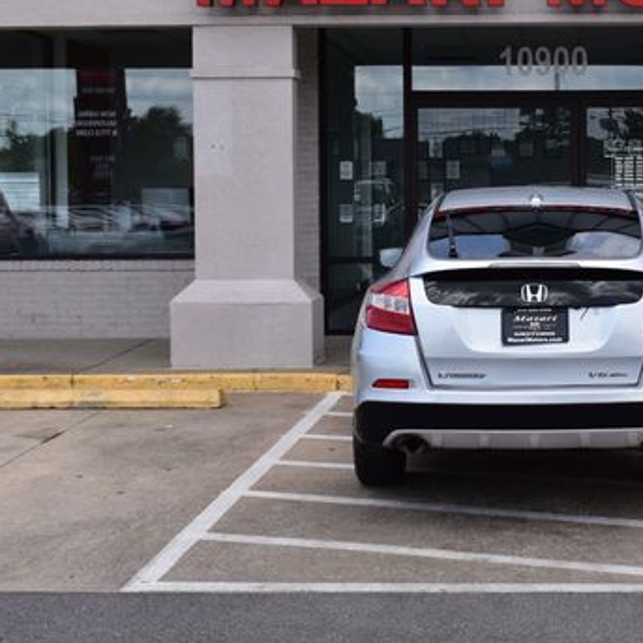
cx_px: 547
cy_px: 268
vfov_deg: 23.4
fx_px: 1551
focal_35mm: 74
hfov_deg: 23.0
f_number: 11
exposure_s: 1/400
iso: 400
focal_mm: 31
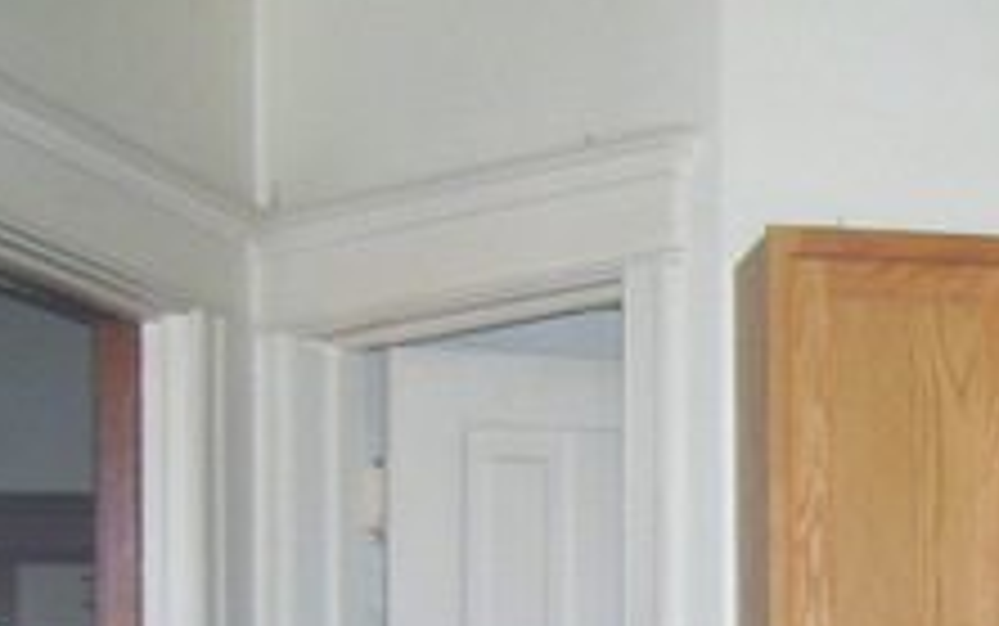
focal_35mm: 110
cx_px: 1125
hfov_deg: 18.2
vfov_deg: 11.3
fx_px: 2996
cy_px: 1045
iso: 200
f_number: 2.7
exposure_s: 1/60
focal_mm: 6
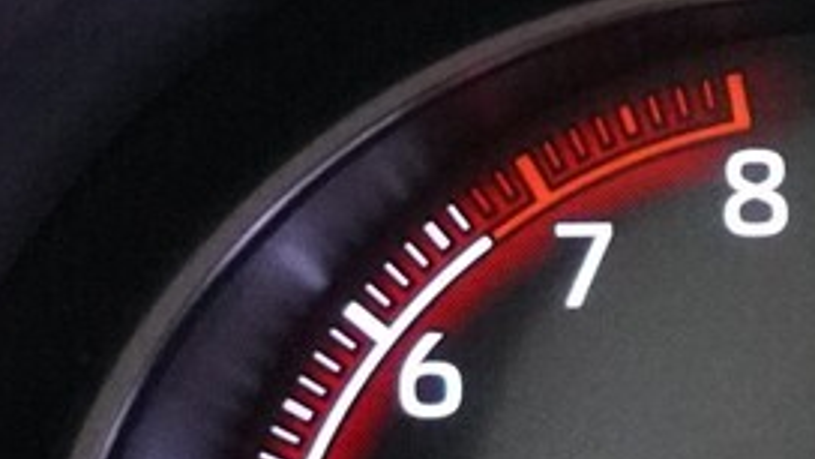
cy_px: 609
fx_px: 5662
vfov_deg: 4.6
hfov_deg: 7.7
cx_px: 1867
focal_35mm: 262
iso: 6400
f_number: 4.5
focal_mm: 28
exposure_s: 1/20
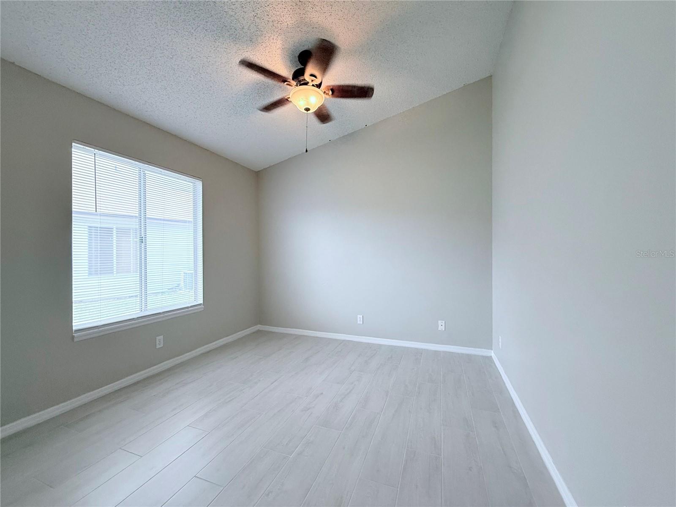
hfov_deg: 102.1
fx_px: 273
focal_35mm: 14
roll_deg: -0.4
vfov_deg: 85.7
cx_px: 338
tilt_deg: +0.0
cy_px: 254
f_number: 2.2
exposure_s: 1/120
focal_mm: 2.22
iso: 250
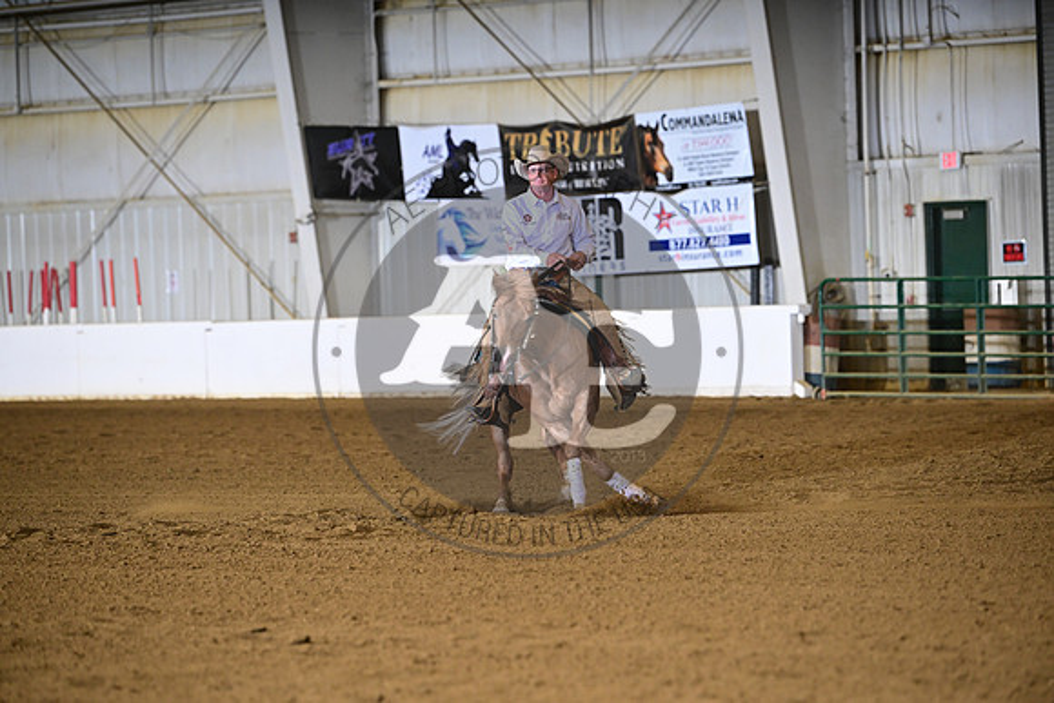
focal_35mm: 200
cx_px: 527
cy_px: 352
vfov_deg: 6.9
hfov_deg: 10.3
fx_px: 5857
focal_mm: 200
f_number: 4
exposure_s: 1/200
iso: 2500
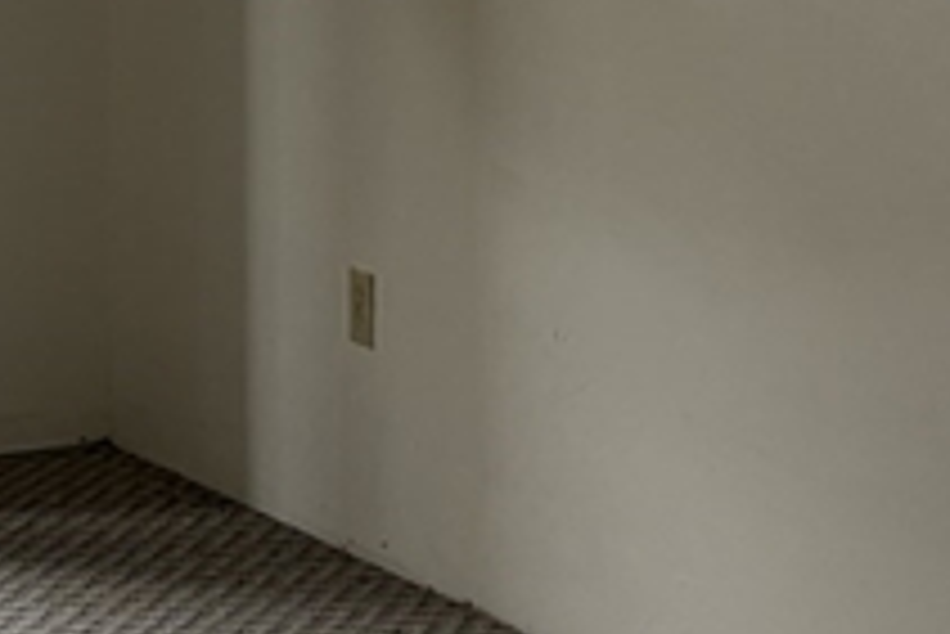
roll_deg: +0.7
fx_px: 3459
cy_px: -535
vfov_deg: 9.9
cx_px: 225
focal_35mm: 131
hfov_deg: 15.6
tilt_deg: +4.5
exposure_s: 1/122
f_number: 1.6
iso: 80
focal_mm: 5.96
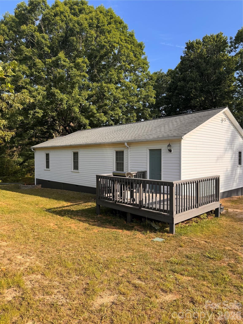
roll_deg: -0.3
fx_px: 225
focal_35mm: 24
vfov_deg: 71.6
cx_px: 122
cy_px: 162
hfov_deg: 56.8
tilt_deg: -2.4
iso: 80
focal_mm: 6.76
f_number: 1.78
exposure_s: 1/1395
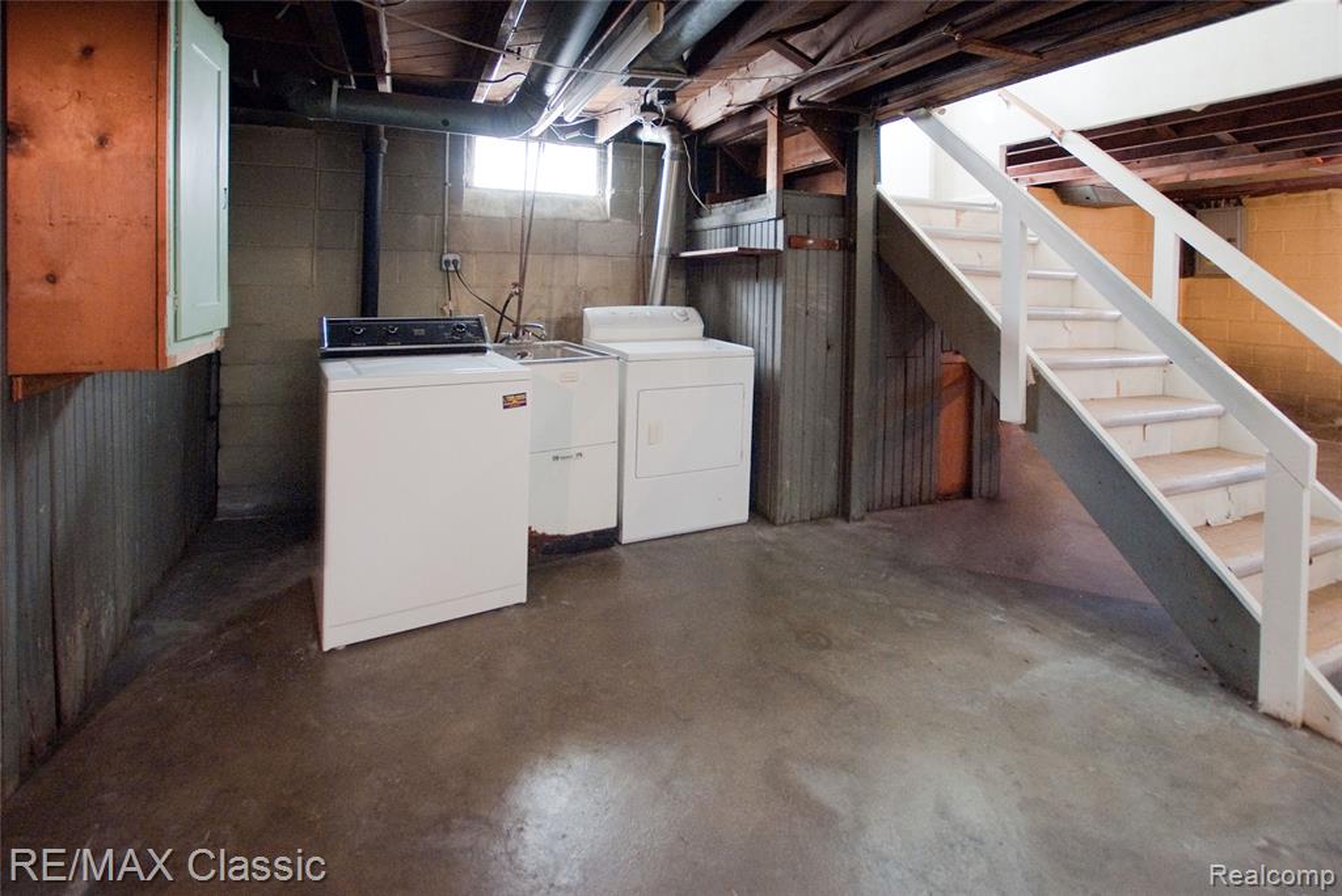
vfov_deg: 77.4
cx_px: 671
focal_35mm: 15
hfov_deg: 100.4
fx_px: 559
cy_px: 448
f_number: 3.5
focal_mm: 10
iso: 1600
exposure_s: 1/40
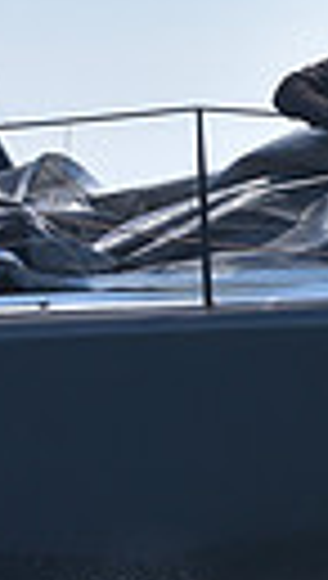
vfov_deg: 6.1
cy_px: 178
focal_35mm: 353
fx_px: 5433
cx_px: 1272
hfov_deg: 3.3
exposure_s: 1/800
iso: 250
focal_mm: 75
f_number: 7.1
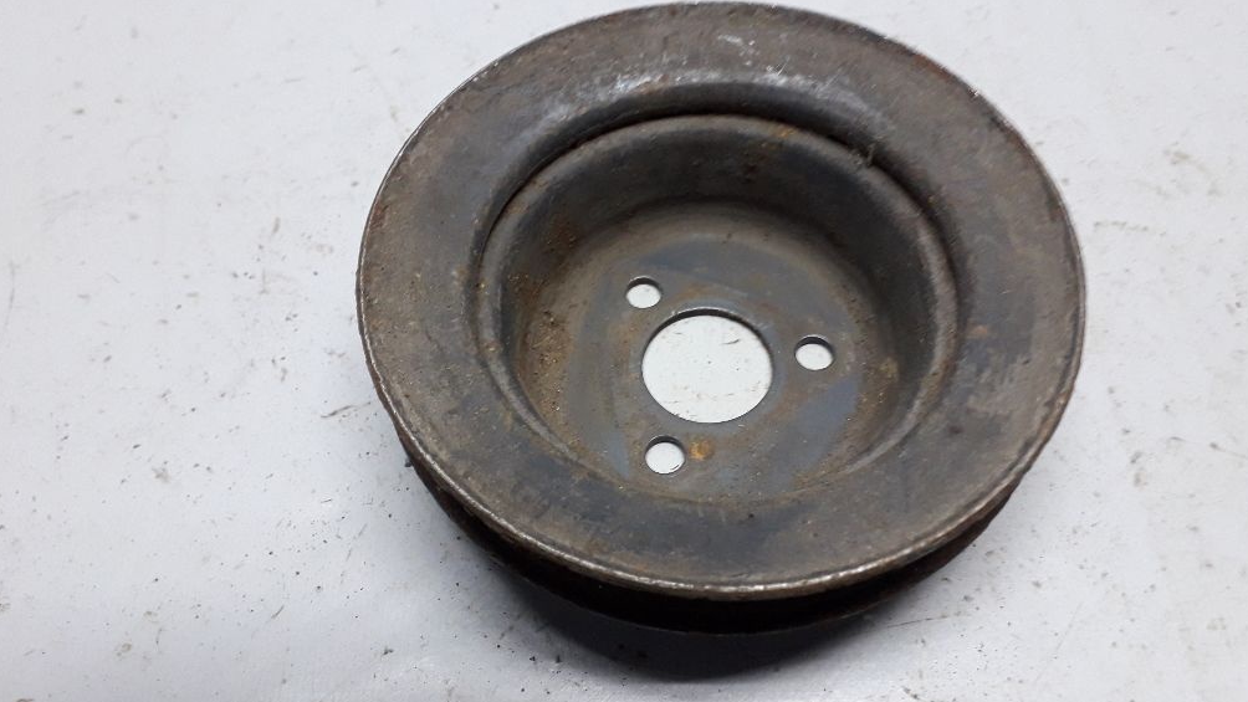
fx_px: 993
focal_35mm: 30
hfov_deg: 64.3
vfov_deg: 38.9
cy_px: 313
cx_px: 629
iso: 160
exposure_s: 1/25
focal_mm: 3.6
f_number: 1.9
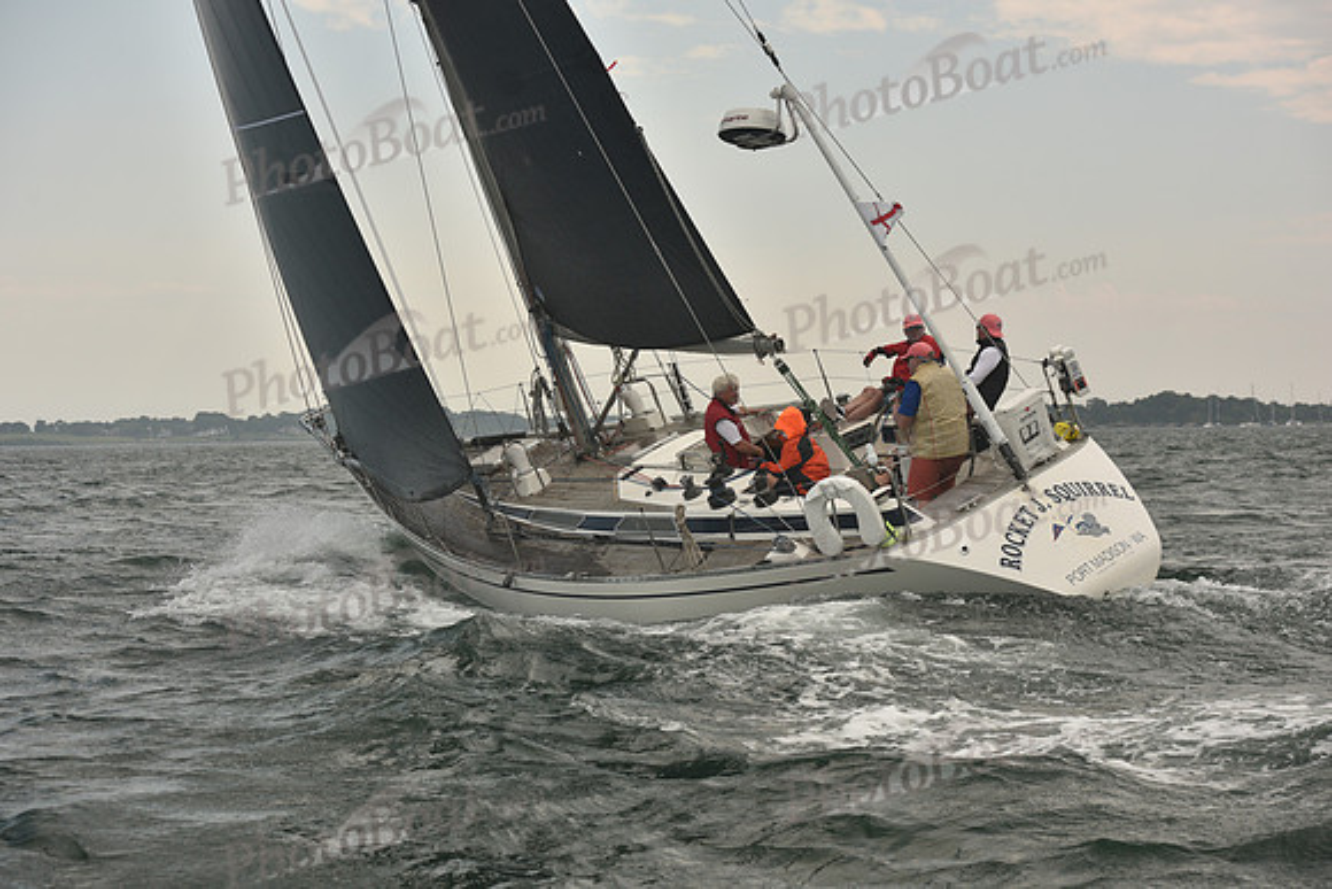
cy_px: 444
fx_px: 2590
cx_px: 666
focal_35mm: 70
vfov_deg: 19.5
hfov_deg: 28.8
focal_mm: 70
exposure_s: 1/500
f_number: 6.3
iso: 250
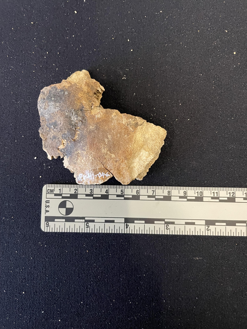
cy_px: 164
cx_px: 124
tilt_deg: -85.3
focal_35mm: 26
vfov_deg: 67.3
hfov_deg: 53.1
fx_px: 247
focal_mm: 4.2
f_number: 1.6
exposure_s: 1/40
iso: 500
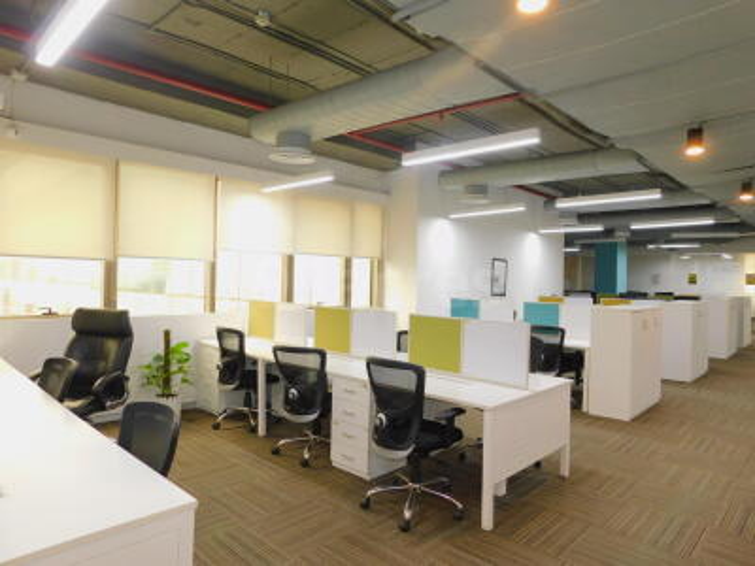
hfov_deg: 73.9
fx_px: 502
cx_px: 378
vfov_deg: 58.9
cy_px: 283
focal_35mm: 23
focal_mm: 4
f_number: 3
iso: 200
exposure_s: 1/30
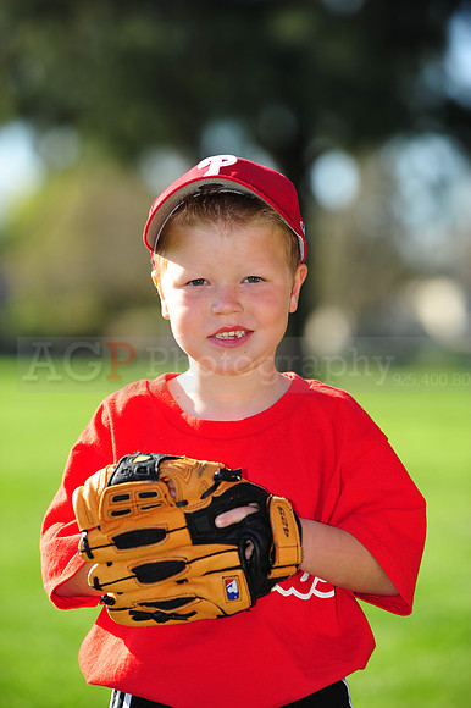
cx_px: 236
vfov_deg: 13.3
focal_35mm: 155
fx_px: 3045
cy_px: 354
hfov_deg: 8.8
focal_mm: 155
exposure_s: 1/640
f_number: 4.5
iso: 200
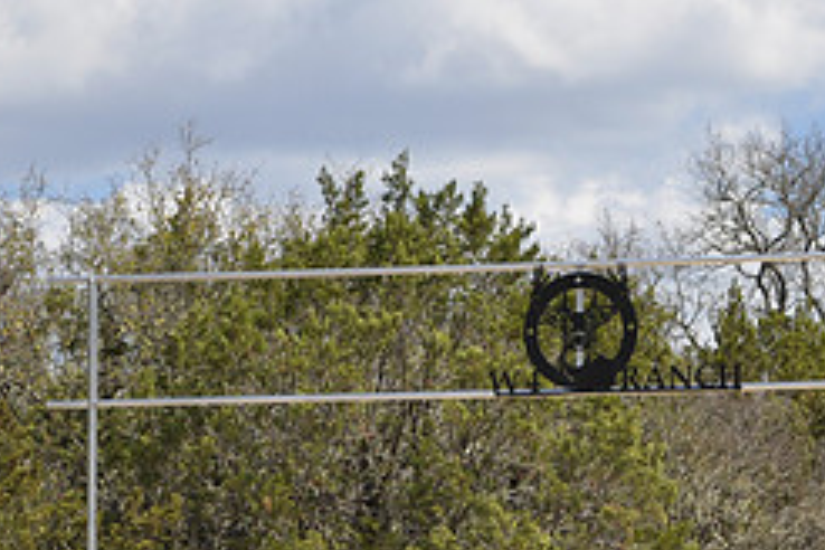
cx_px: 600
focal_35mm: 233
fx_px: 5339
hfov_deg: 8.8
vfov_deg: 5.9
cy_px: 428
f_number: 7.1
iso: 200
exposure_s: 1/200
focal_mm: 66
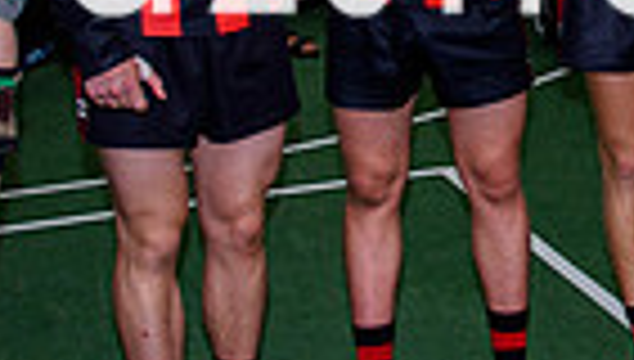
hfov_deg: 18.7
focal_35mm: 107
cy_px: -94
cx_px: 793
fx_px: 1803
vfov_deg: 11.1
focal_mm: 16
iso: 400
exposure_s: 1/160
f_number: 2.8
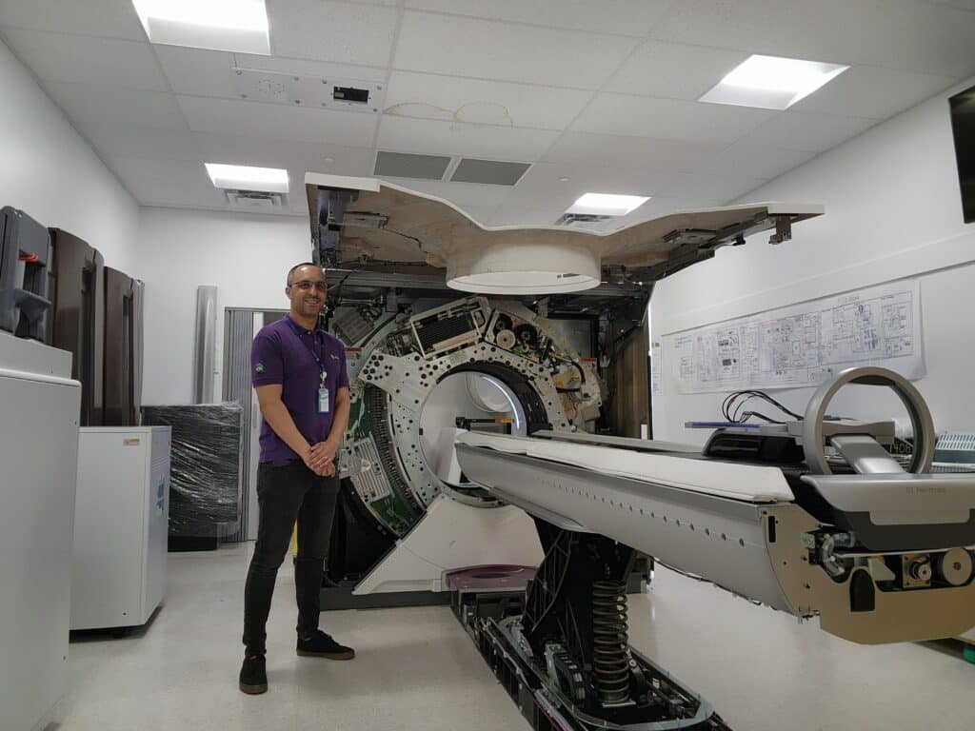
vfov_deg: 54.9
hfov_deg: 69.4
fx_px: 704
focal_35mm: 25
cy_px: 366
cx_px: 488
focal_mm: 3.8
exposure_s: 1/100
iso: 125
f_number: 2.2
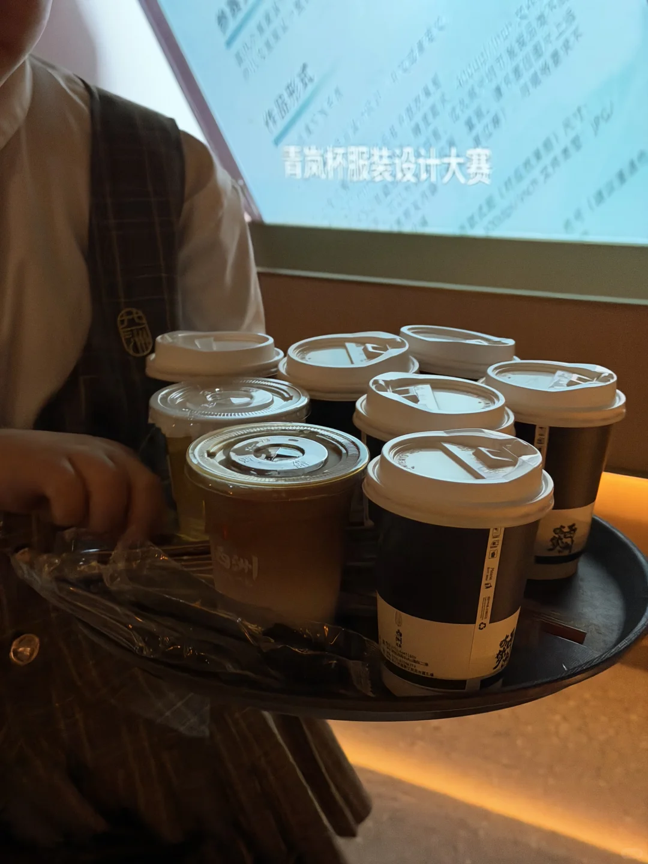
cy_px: 432
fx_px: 1198
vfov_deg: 39.7
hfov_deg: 30.3
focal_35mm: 48
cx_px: 324
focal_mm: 6.76
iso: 640
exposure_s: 1/30
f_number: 1.78
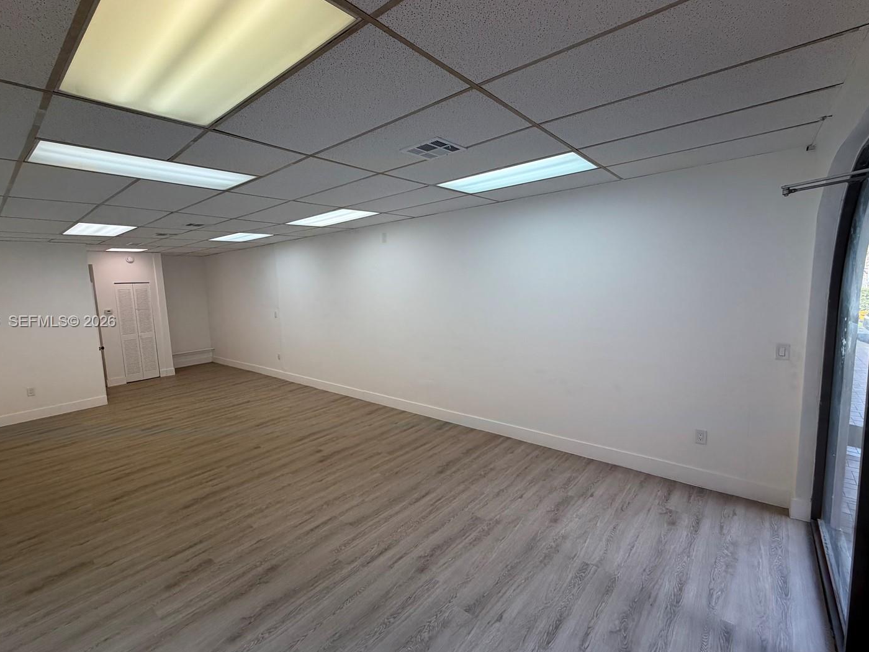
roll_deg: +2.4
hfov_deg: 94.5
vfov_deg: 78.1
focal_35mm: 16
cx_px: 419
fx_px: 402
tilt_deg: -7.1
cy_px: 322
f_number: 2.2
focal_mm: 2.22
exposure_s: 1/120
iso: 50
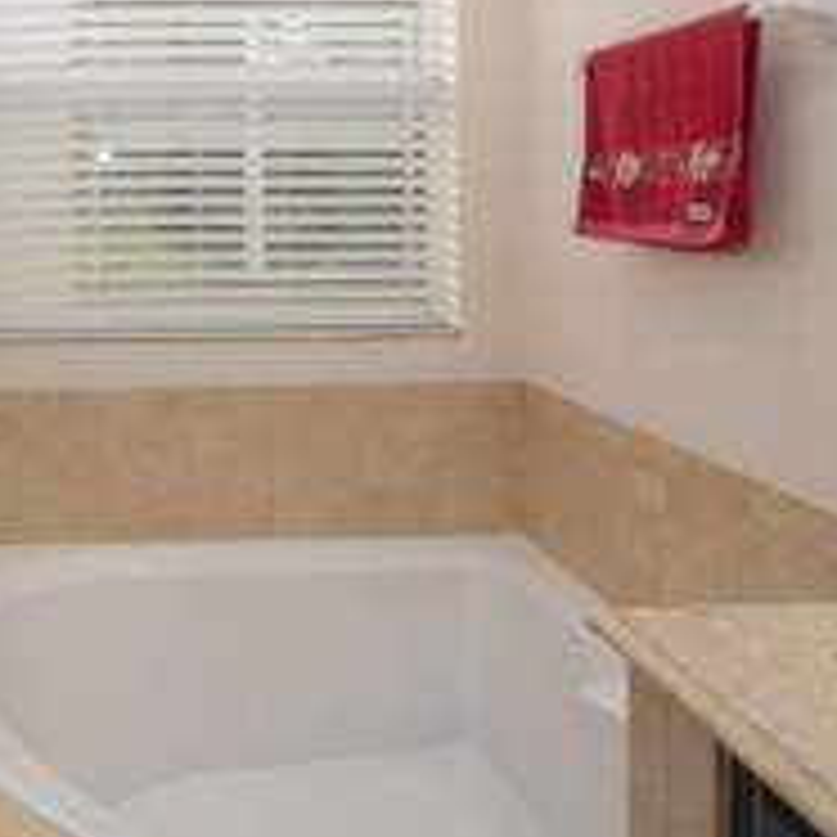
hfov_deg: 44.2
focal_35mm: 35
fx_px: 957
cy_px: 187
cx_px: 130
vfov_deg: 45.2
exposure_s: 1/45
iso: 200
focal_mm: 16
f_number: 8
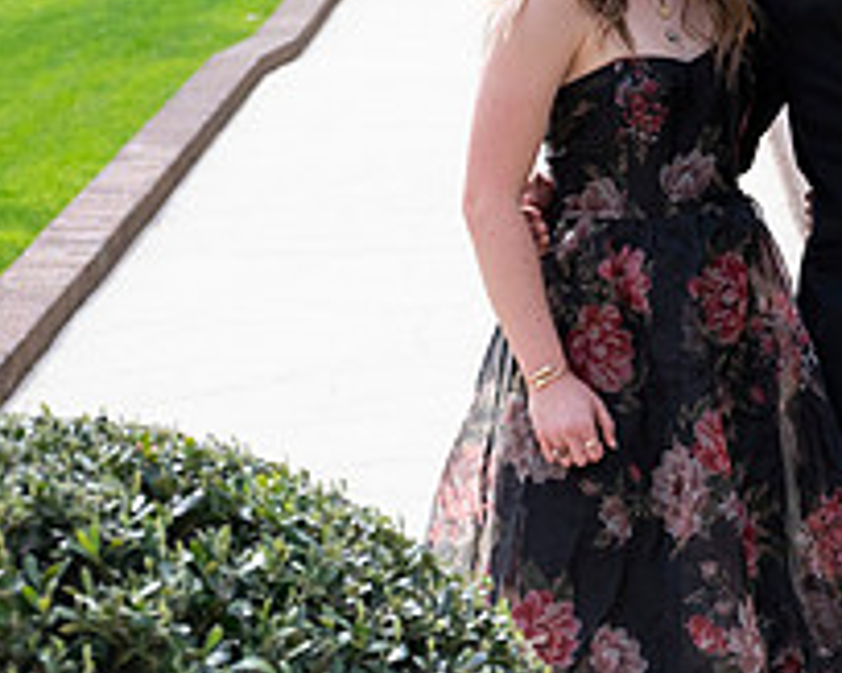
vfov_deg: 9.0
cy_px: 72
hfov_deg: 11.0
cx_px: 1098
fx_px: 4259
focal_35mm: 171
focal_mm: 64
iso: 1250
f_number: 6
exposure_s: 1/3200
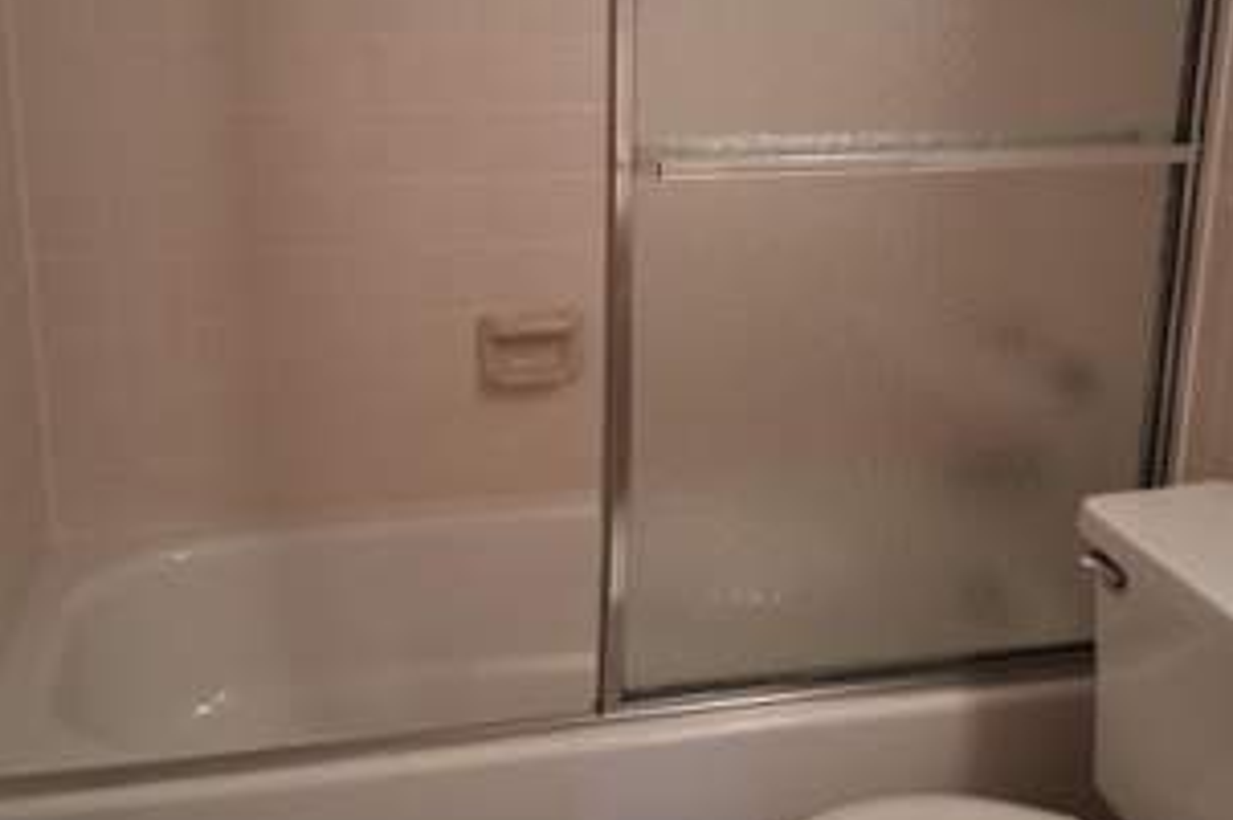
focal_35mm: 43
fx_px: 1472
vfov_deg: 30.8
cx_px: 682
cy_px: 243
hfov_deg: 45.4
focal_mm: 3.98
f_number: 1.8
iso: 400
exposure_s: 1/30
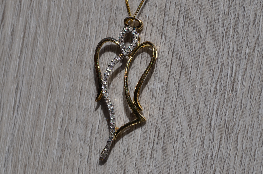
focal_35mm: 158
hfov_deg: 13.1
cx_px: 132
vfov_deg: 8.7
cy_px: 87
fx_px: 1148
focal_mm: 105
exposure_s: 1/160
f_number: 22
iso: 100
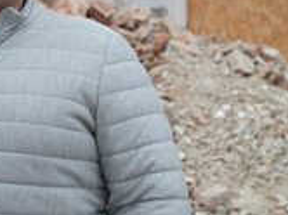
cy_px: 16
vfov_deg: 16.9
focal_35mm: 86
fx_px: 714
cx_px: -54
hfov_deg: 21.3
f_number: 4
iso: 800
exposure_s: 1/50
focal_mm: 37
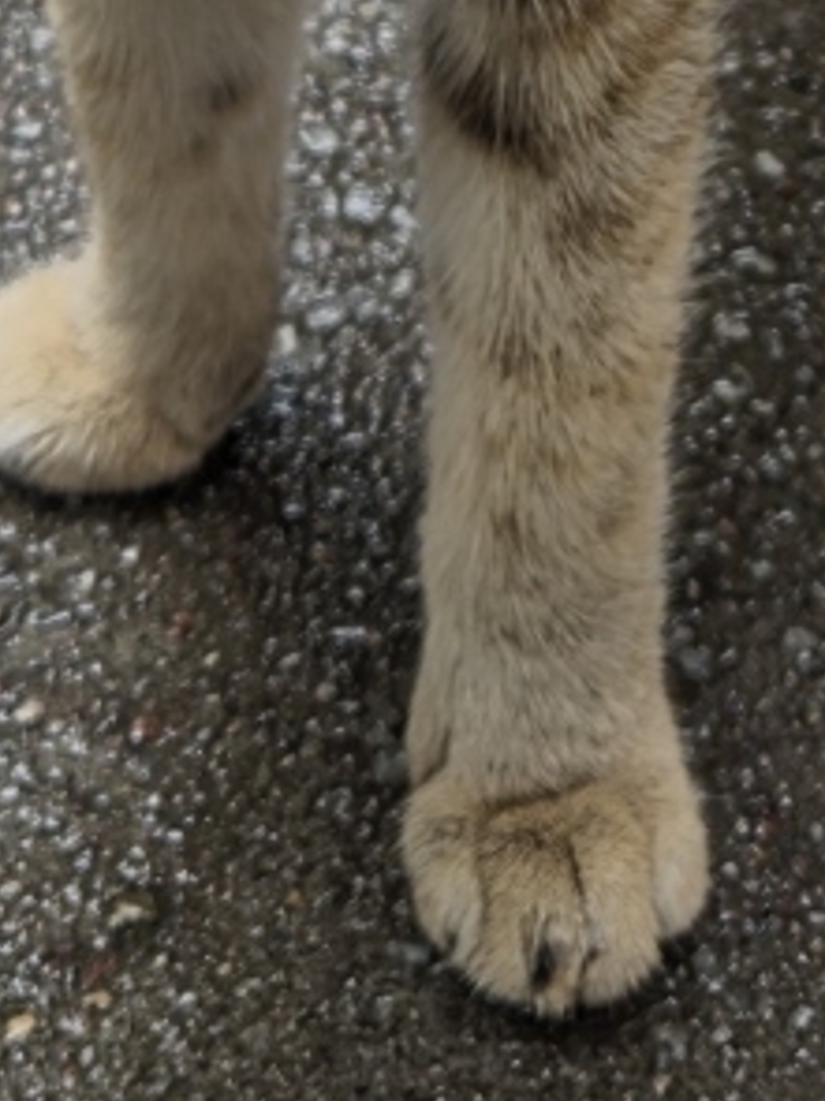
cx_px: 844
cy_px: -1056
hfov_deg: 9.4
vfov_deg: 11.5
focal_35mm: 156
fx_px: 4961
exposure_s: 1/100
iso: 80
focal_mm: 5.4
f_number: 1.8
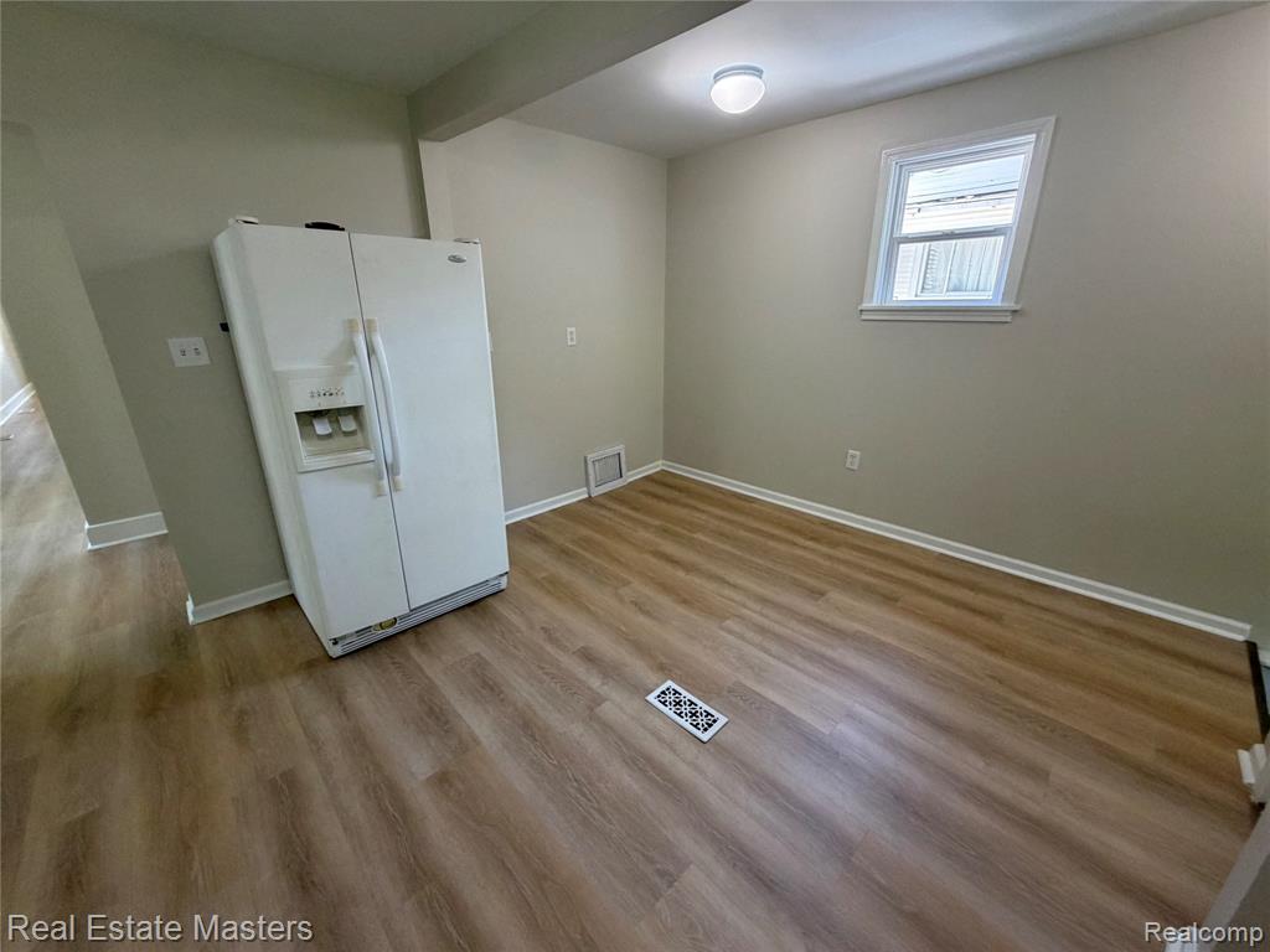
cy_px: 476
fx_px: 514
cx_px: 635
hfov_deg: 102.1
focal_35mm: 14
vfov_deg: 85.7
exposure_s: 1/60
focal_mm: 2.22
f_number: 2.2
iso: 160
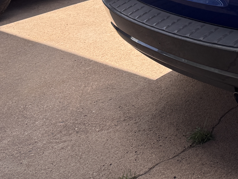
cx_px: 344
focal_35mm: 72
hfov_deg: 22.7
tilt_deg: -13.9
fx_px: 495
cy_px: -52
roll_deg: +1.4
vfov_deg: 19.0
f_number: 1.78
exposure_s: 1/2710
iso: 80
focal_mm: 6.76
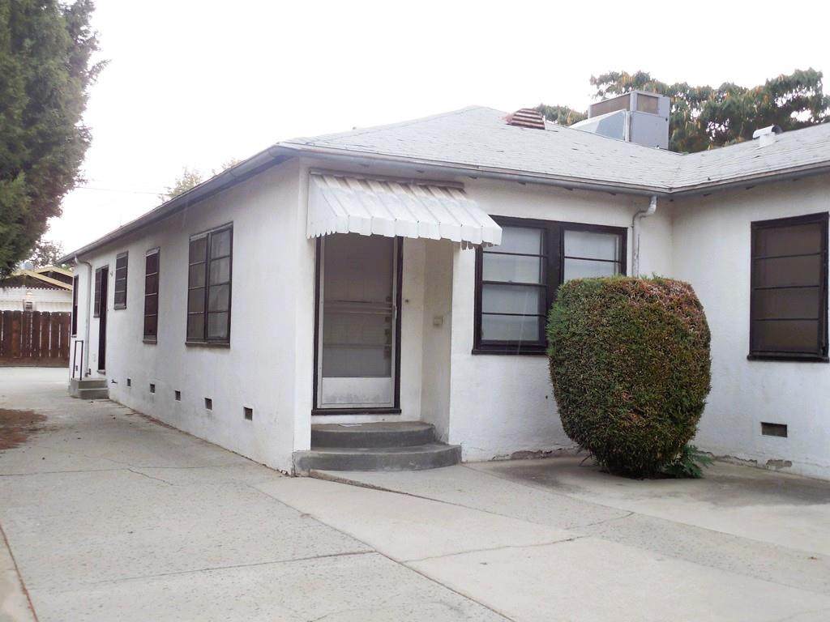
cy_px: 311
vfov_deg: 36.8
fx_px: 935
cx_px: 415
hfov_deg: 47.9
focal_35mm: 39
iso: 125
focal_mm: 7
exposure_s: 1/60
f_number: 3.8
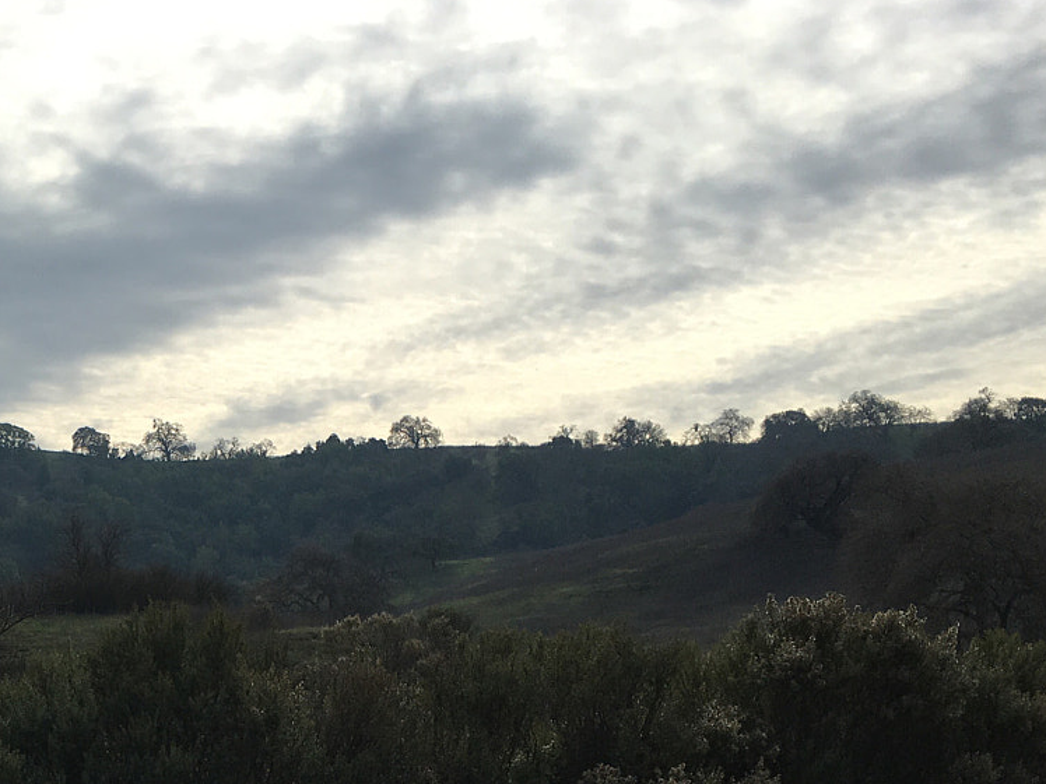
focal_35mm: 62
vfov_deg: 22.7
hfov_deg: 29.5
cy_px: 784
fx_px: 1873
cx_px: 43
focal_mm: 4.15
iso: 25
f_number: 2.2
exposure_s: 1/3663
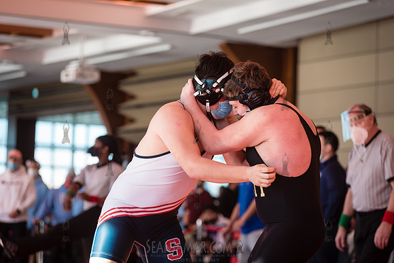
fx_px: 1478
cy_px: 132
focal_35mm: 135
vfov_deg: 10.2
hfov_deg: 15.2
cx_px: 197
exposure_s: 1/400
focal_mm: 135
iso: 400
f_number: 4
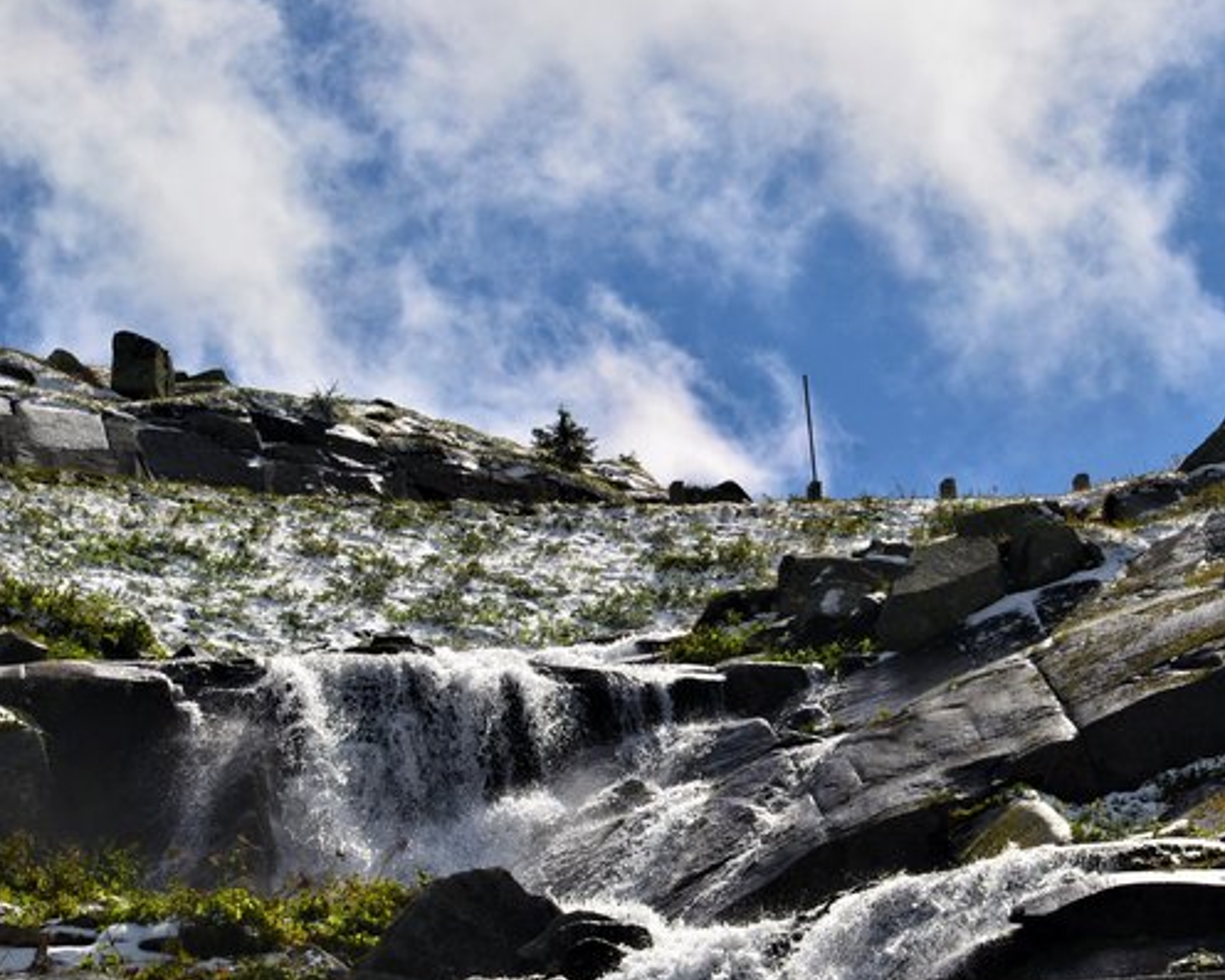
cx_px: 790
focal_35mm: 204
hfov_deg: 9.5
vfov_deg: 7.6
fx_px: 7398
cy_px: 555
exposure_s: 1/500
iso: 320
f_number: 11
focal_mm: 90
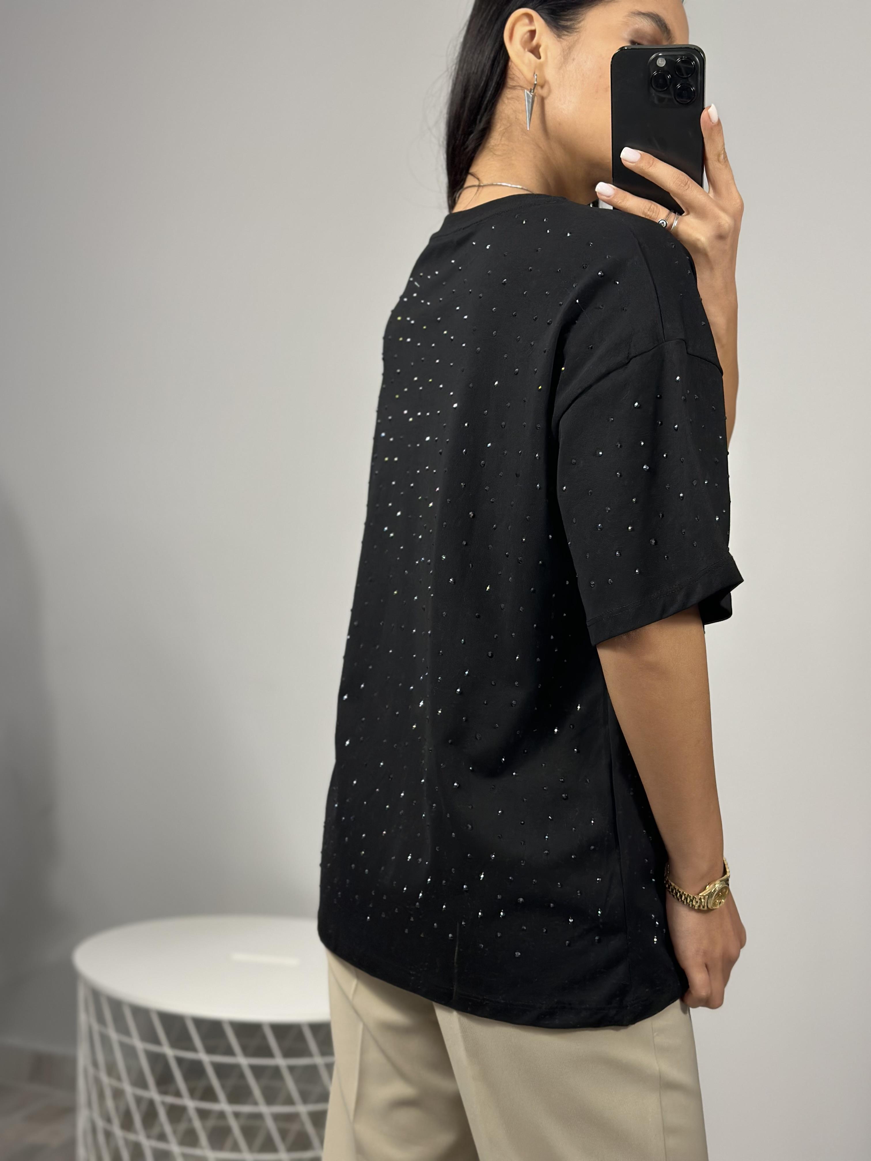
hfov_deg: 30.3
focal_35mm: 48
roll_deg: -1.5
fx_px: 1610
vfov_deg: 39.7
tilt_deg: -33.5
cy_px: 580
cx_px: 436
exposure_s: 1/100
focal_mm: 6.86
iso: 125
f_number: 1.78
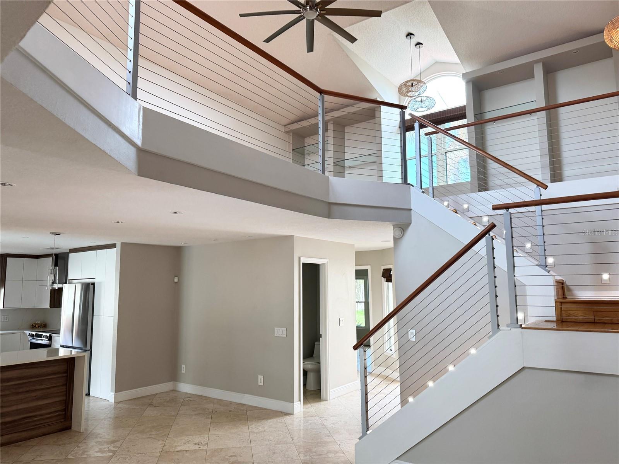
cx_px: 310
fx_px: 429
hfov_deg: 71.6
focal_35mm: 24
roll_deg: -0.4
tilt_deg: +6.4
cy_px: 232
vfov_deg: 56.8
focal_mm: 6.76
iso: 125
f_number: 1.78
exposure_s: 1/120
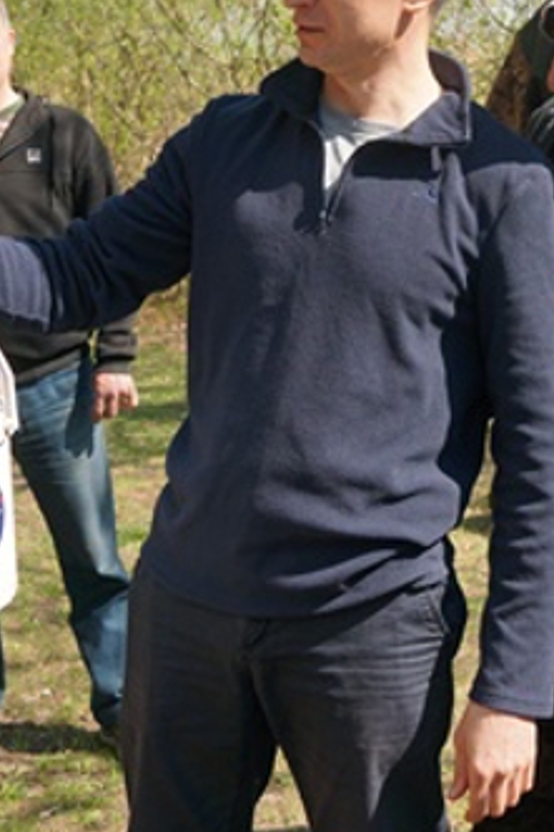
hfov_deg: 18.5
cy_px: 246
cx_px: 579
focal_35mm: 71
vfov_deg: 28.1
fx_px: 1643
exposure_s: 1/320
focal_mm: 21
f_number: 4.5
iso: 100
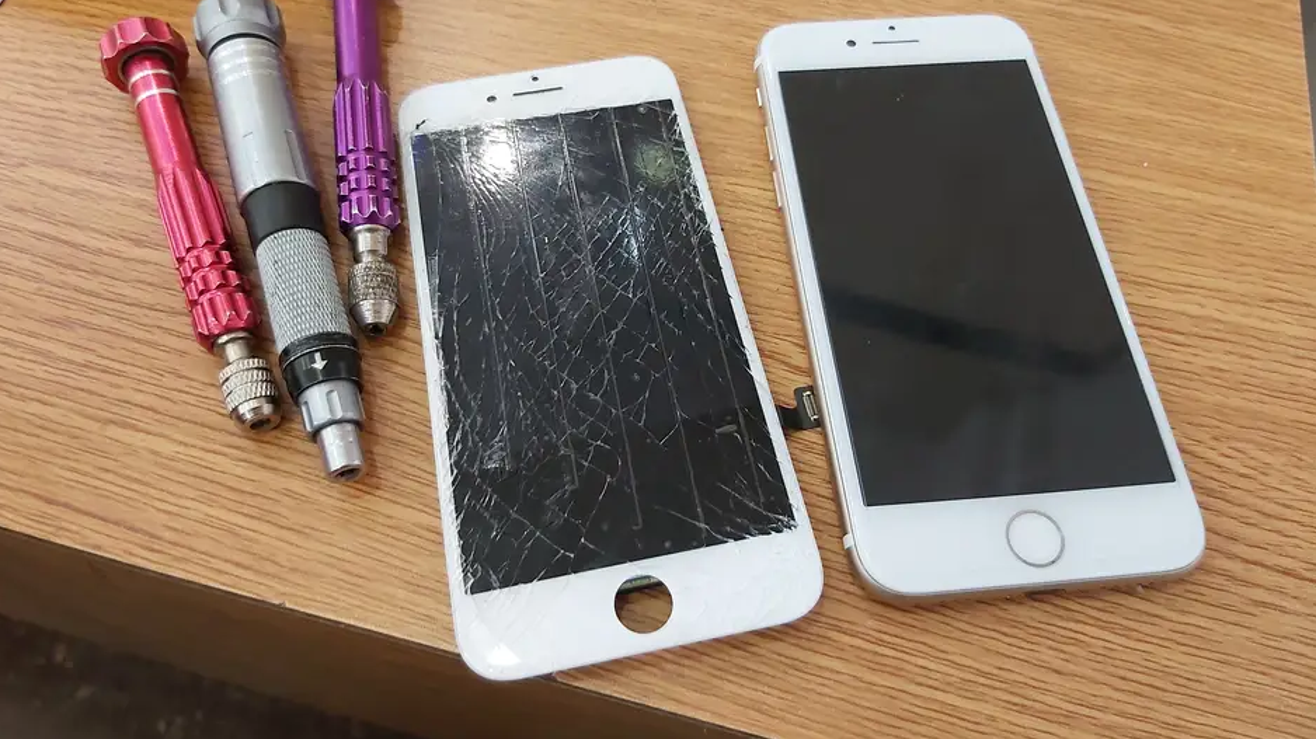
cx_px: 645
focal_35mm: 29
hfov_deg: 66.1
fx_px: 1012
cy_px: 303
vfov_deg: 40.0
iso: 200
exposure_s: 1/50
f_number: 1.7
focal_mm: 3.92
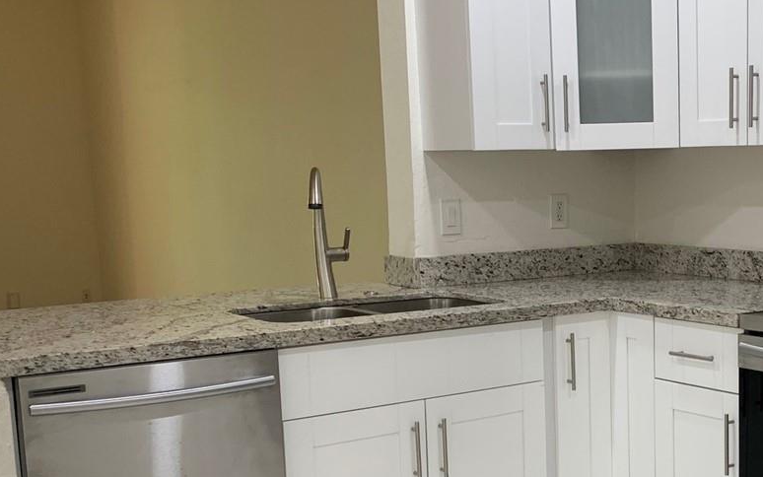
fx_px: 1185
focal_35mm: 57
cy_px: 370
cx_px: 626
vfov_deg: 22.5
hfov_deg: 34.4
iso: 80
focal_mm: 4.25
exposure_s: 1/60
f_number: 1.8
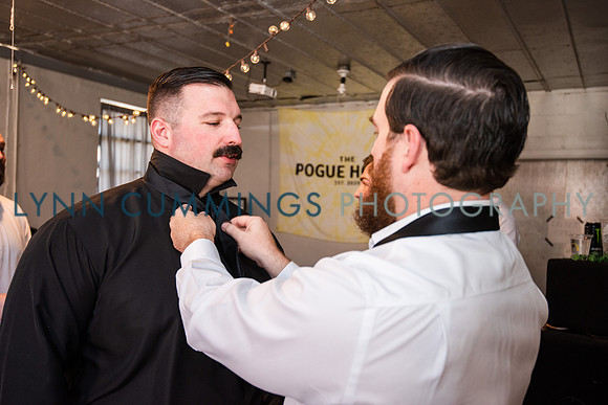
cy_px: 202
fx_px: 591
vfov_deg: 37.9
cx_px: 304
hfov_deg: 54.4
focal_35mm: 35
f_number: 4
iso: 640
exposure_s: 1/60
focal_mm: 35
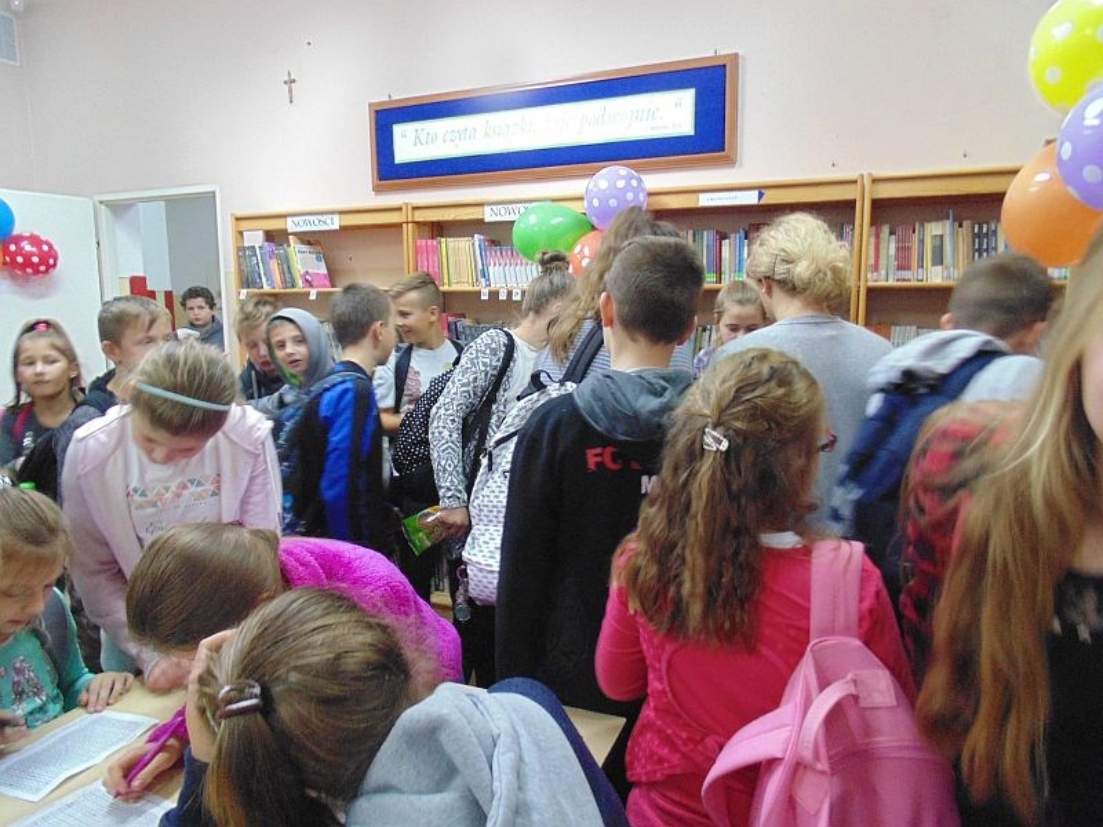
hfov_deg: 76.4
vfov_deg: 61.1
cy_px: 414
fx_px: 701
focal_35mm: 22
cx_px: 552
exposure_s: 1/20
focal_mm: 4
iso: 400
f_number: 3.1
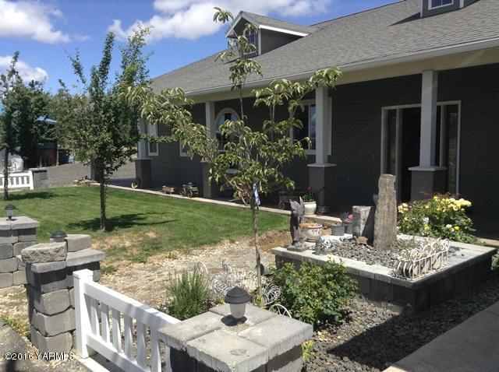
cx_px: 250
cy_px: 186
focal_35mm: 33
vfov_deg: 42.8
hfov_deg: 55.4
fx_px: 475
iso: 32
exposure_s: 1/1034
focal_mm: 3.3
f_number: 2.4
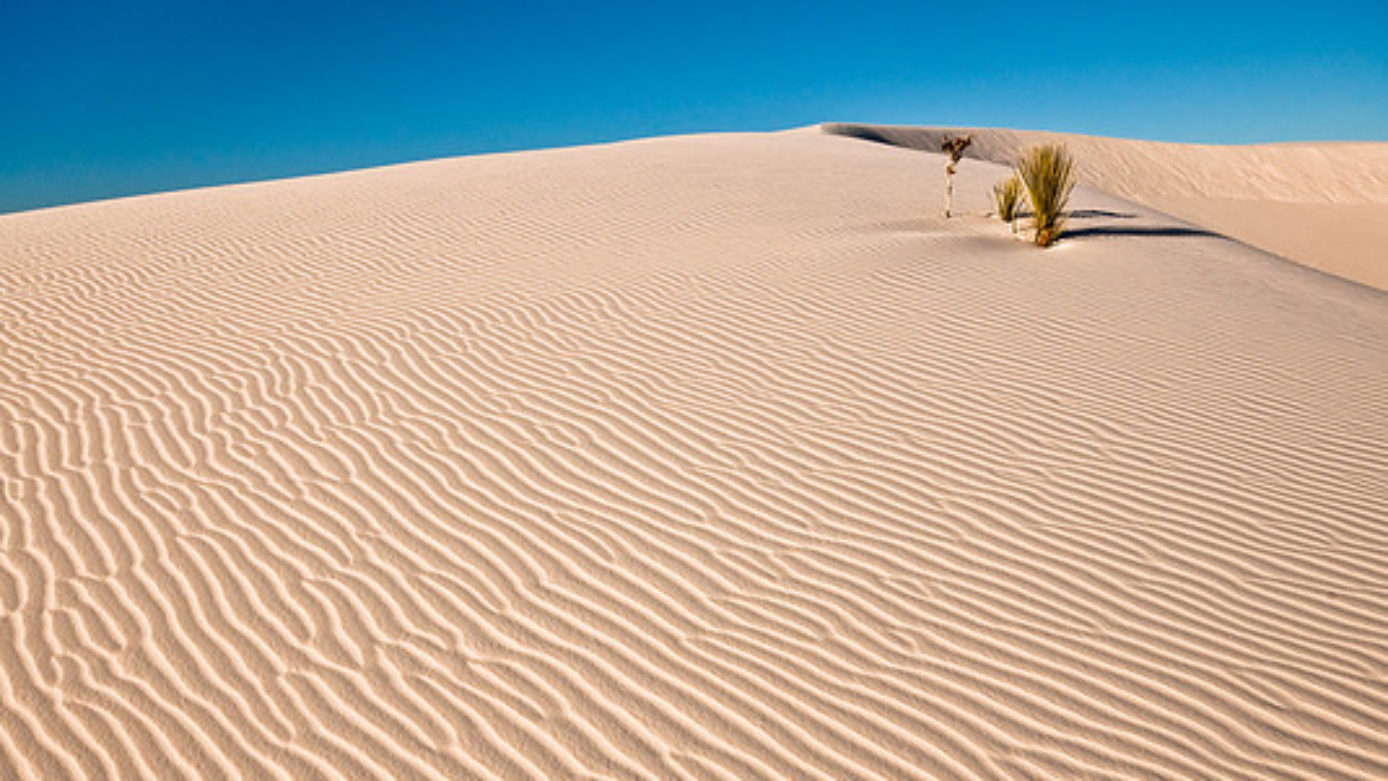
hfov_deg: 58.0
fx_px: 1251
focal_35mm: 34
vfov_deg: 34.5
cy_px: 474
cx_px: 693
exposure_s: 1/350
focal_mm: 20
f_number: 16
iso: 200
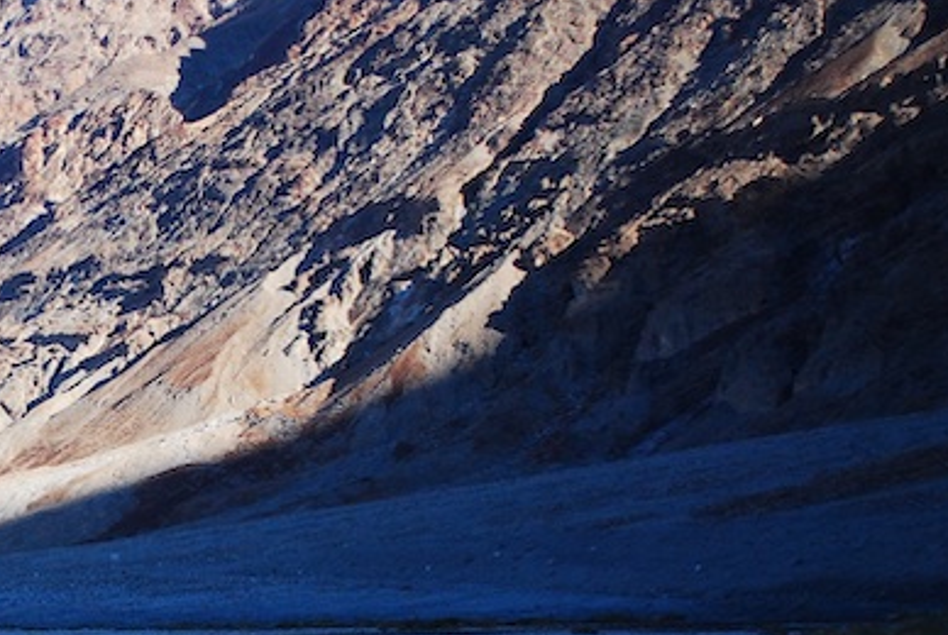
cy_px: 548
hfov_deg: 21.6
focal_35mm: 89
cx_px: -112
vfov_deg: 15.3
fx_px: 2347
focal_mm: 24
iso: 500
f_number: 2.8
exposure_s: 1/3200
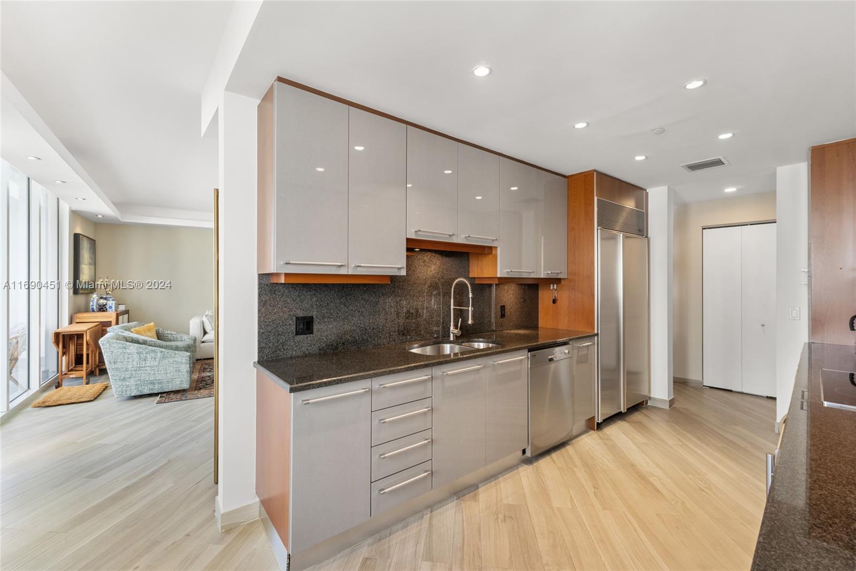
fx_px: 357
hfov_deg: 100.4
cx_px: 428
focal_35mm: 15
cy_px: 286
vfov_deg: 77.3
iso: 500
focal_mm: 10
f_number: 9
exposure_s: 1/3
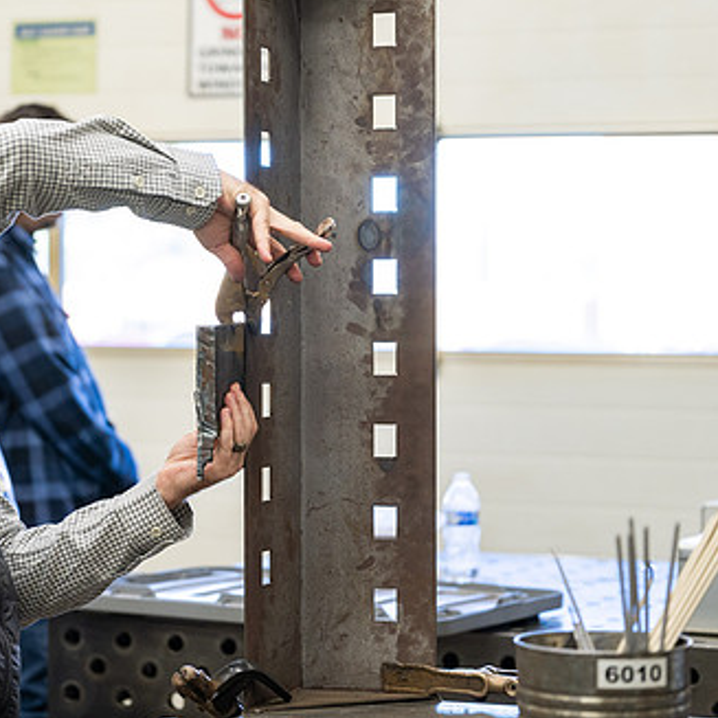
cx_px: 274
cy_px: 337
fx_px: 2605
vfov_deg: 15.7
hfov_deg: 15.7
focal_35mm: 111
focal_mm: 70
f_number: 2.8
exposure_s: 1/125
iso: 320
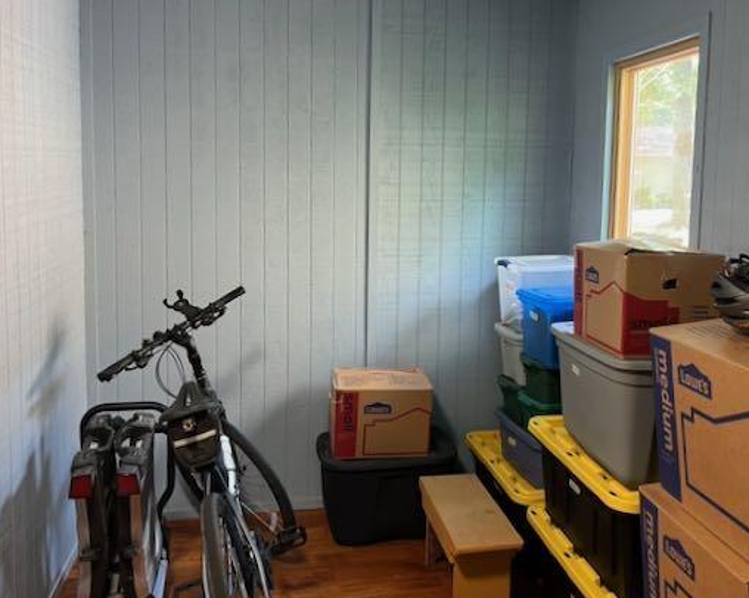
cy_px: 351
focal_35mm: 32
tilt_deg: -13.5
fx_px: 709
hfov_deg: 55.4
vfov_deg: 45.6
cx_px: 435
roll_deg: -0.5
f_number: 1.5
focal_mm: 5.7
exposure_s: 1/60
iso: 200
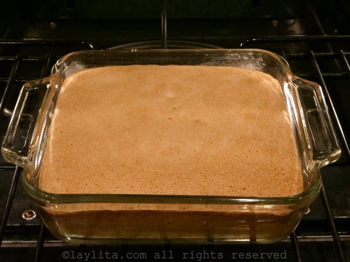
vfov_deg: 23.7
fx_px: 627
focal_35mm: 62
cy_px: 131
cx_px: 175
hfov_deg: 31.2
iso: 6400
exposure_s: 1/50
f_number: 11
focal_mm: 31
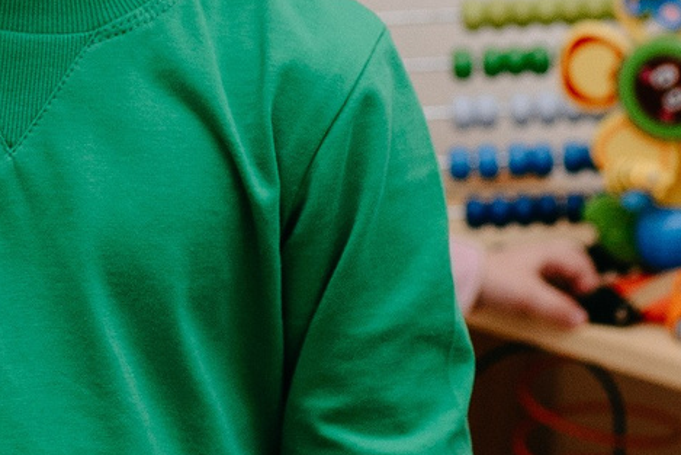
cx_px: -261
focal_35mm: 191
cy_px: -73
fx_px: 3614
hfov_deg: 10.5
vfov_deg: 7.1
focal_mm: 35
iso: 400
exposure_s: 1/160
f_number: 3.2
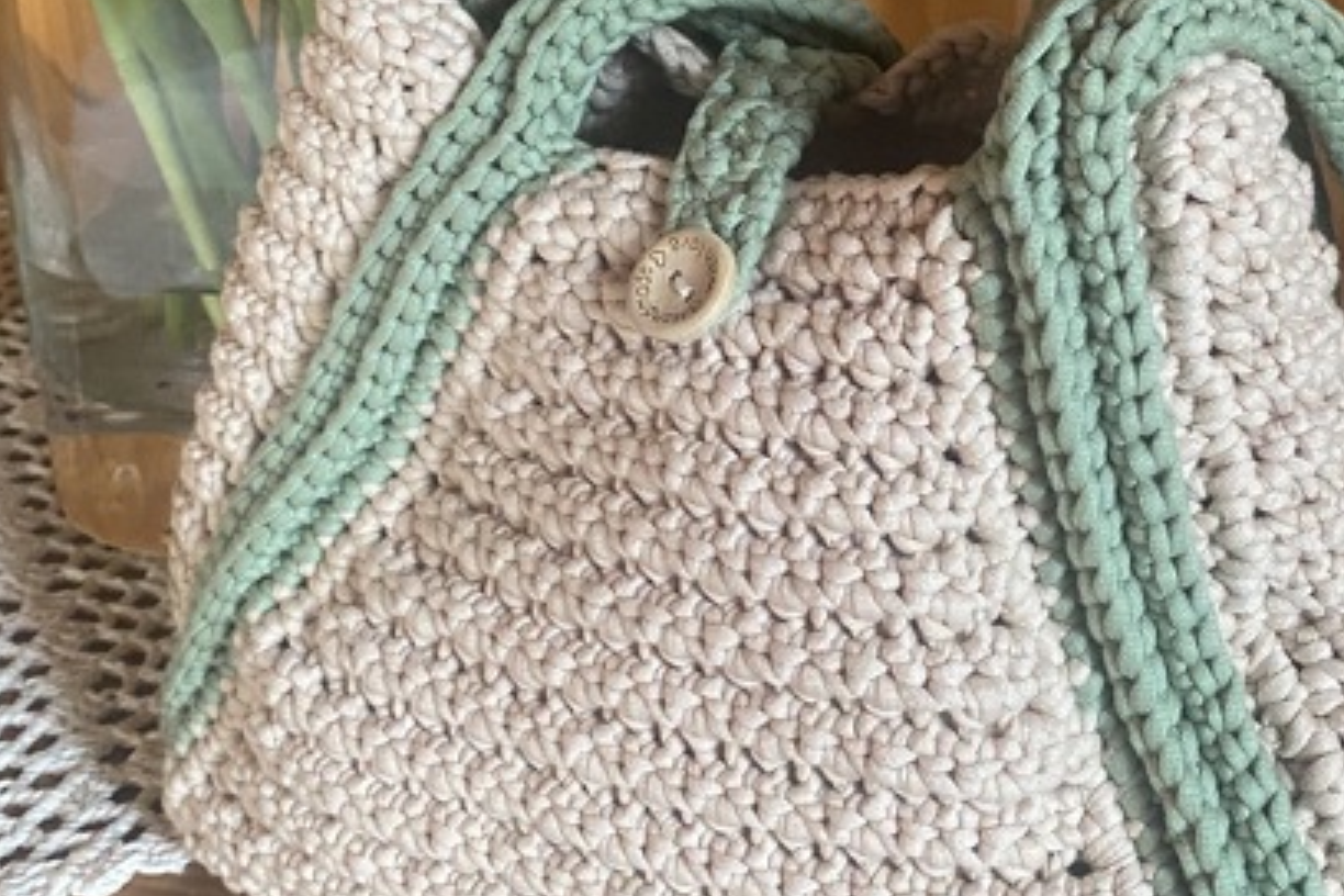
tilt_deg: -21.2
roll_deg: +0.3
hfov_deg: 37.4
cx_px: 807
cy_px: 244
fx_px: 1979
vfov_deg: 25.3
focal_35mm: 53
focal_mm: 4.25
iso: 400
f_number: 1.8
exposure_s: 1/60
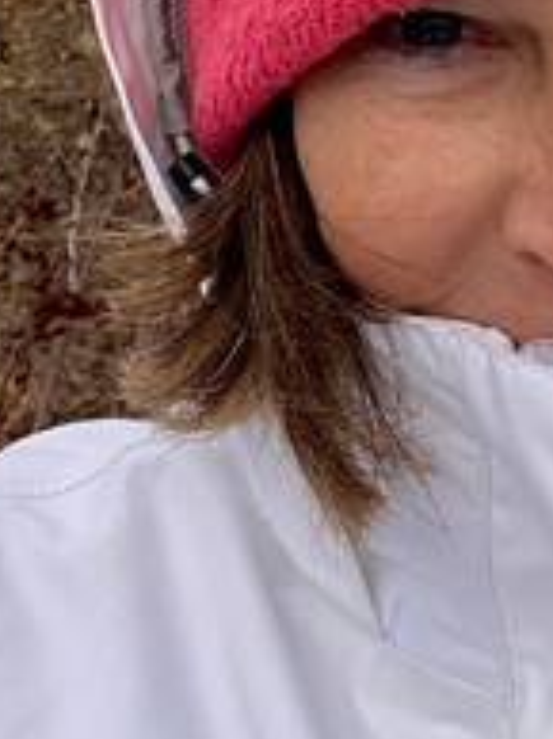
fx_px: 2113
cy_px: -145
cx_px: 492
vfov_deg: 18.8
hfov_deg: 14.8
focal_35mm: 99
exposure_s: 1/667
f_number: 2.2
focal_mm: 2.71
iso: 25
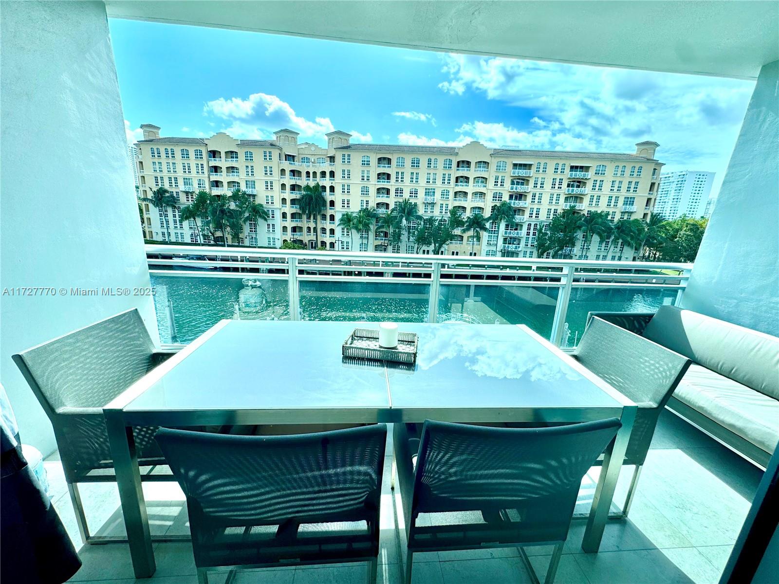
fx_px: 315
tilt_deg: -14.9
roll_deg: -2.6
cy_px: 292
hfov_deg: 102.1
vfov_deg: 85.7
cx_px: 390
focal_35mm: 14
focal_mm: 2.22
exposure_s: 1/921
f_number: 2.2
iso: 40
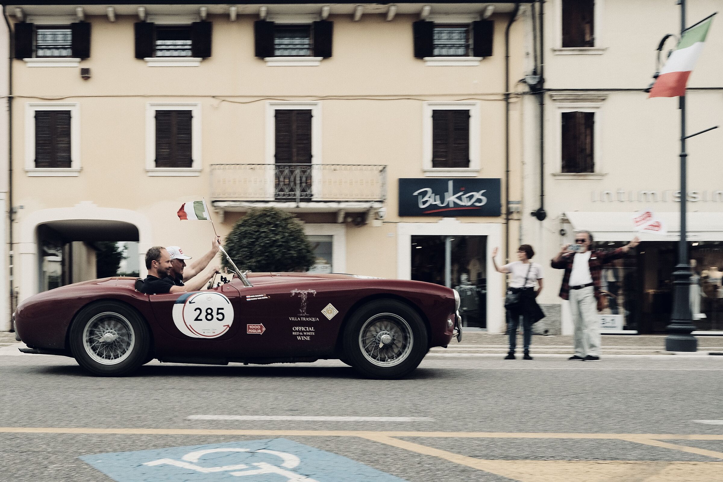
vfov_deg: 40.0
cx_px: 362
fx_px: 663
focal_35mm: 33
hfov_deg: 57.2
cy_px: 241
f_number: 8
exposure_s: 1/420
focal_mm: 22.3
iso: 800
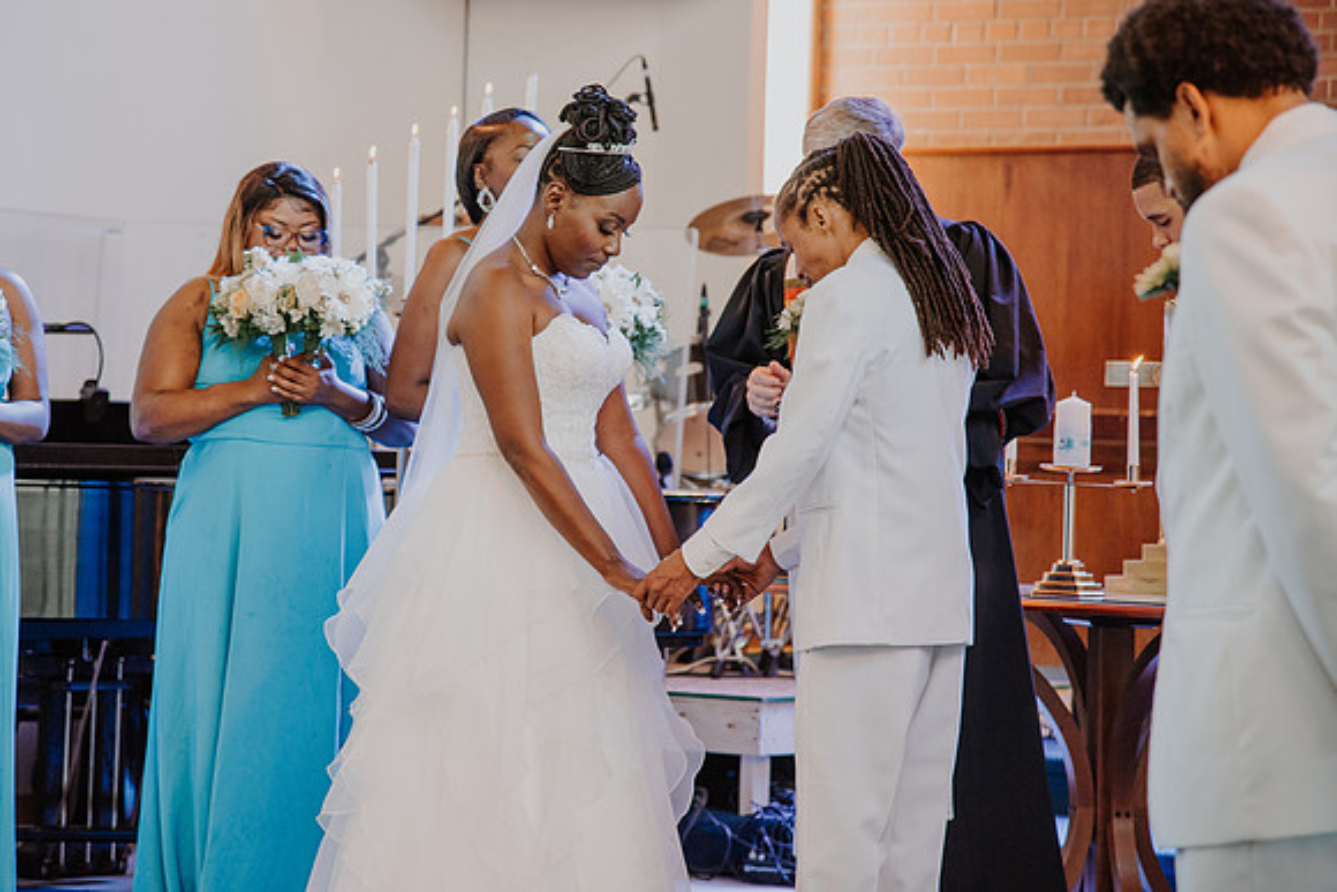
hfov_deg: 14.5
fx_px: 5264
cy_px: 365
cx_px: 547
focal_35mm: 142
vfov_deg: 9.7
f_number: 4
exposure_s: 1/125
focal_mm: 120
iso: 1100
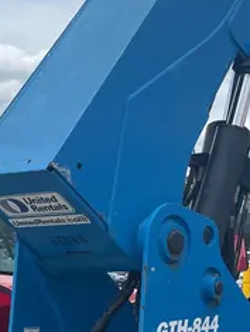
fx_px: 778
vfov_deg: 24.1
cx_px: 318
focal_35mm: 81
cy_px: 190
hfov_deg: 17.2
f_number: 1.6
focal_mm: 5.1
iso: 50
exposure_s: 1/5848
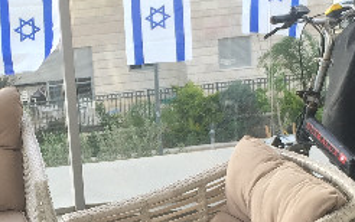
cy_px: 197
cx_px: 58
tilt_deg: -14.7
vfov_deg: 13.0
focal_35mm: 100
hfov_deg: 20.5
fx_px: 968
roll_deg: +4.1
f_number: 2.2
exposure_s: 1/142
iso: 32
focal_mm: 4.15
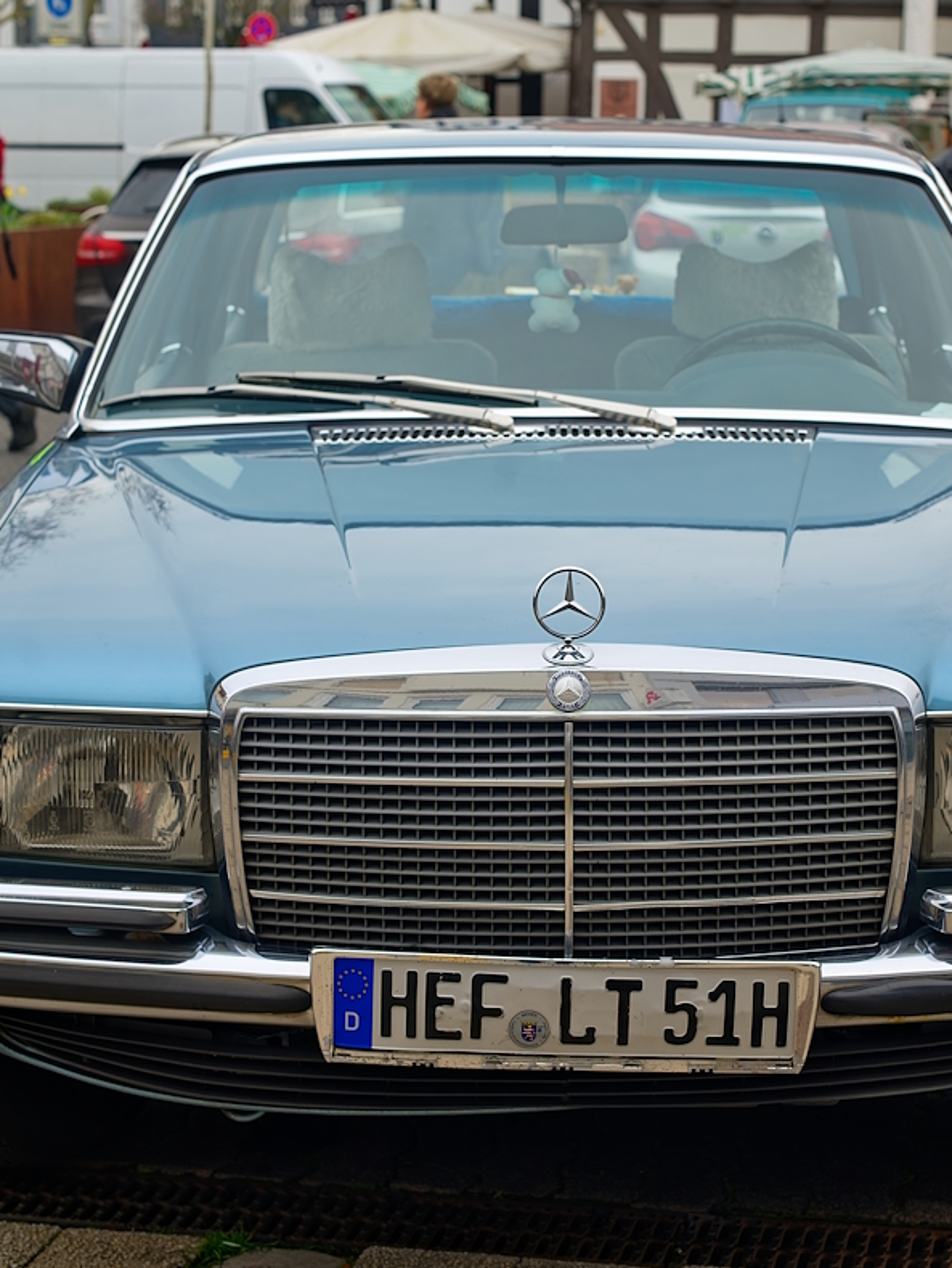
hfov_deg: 20.1
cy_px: 640
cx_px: 599
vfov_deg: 26.7
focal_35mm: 73
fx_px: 2675
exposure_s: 1/100
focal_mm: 50
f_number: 1.4
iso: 64
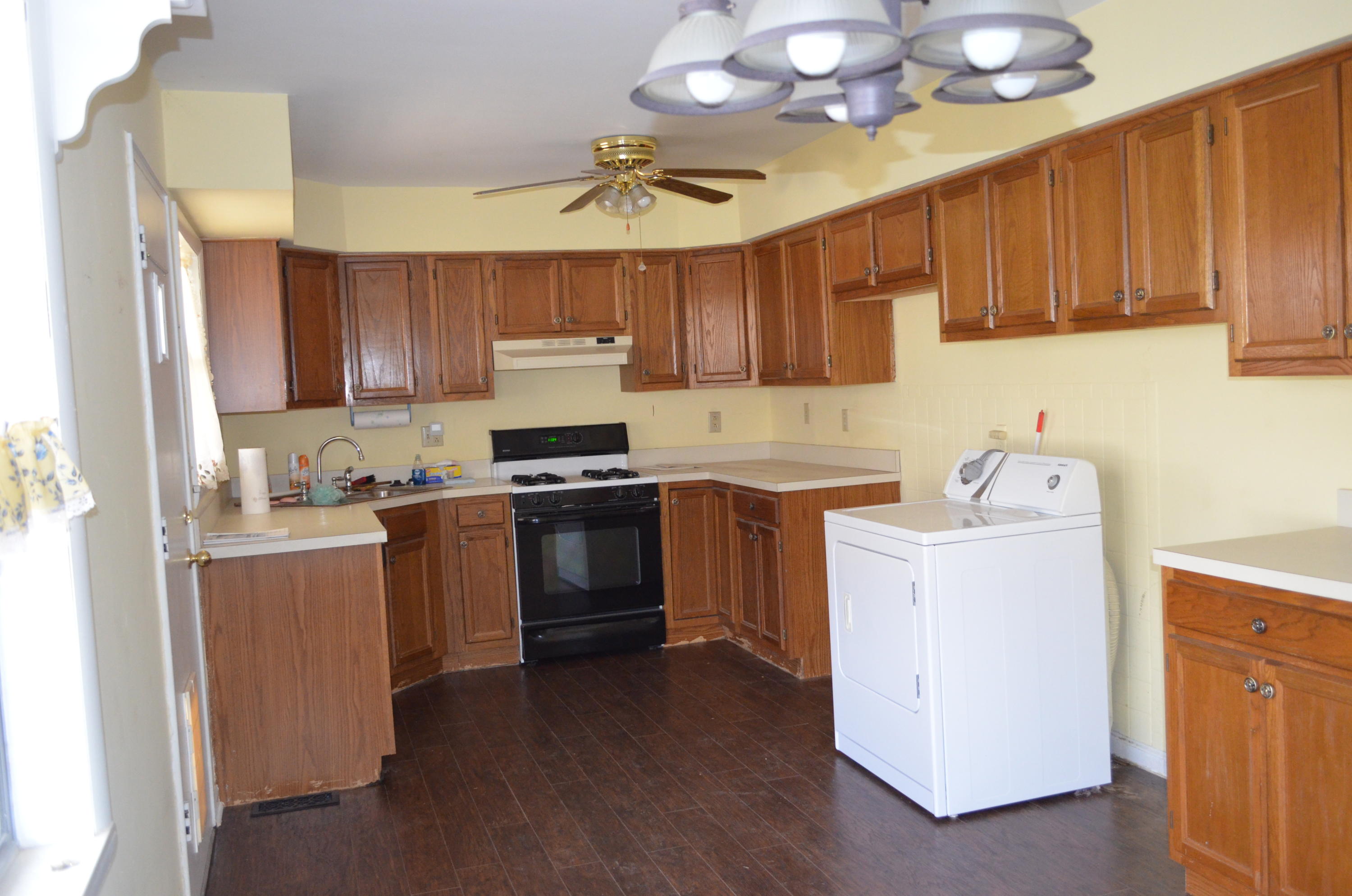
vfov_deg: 43.4
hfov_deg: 62.0
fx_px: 1124
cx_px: 676
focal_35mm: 30
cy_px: 448
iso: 2000
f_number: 3.8
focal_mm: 20
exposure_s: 1/60
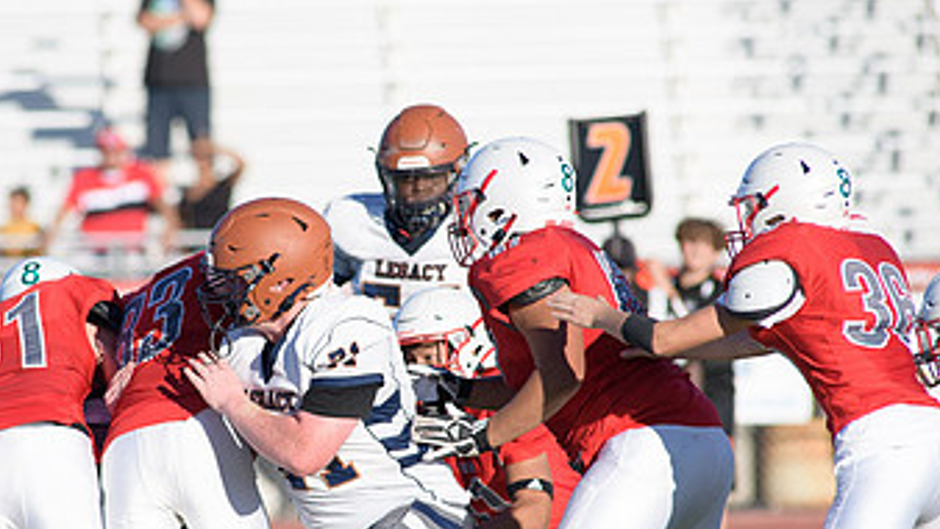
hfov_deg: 4.0
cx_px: 273
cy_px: 402
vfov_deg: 2.2
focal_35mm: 540
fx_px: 13457
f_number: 5
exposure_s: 1/8000
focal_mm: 300
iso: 1000
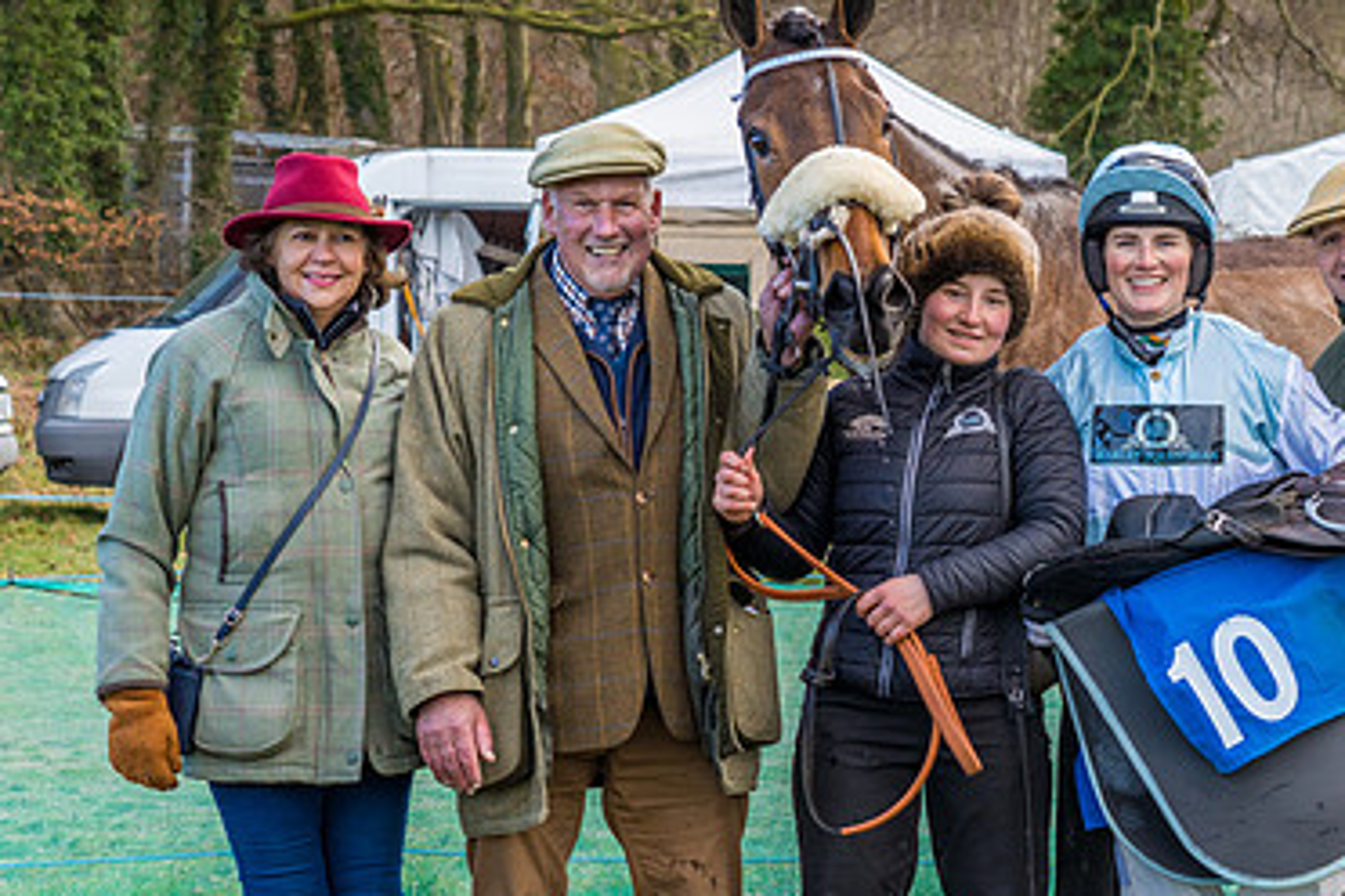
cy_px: 551
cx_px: 993
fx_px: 3698
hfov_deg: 20.5
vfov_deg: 13.8
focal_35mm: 99
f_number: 5
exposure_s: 1/400
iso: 400
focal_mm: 51
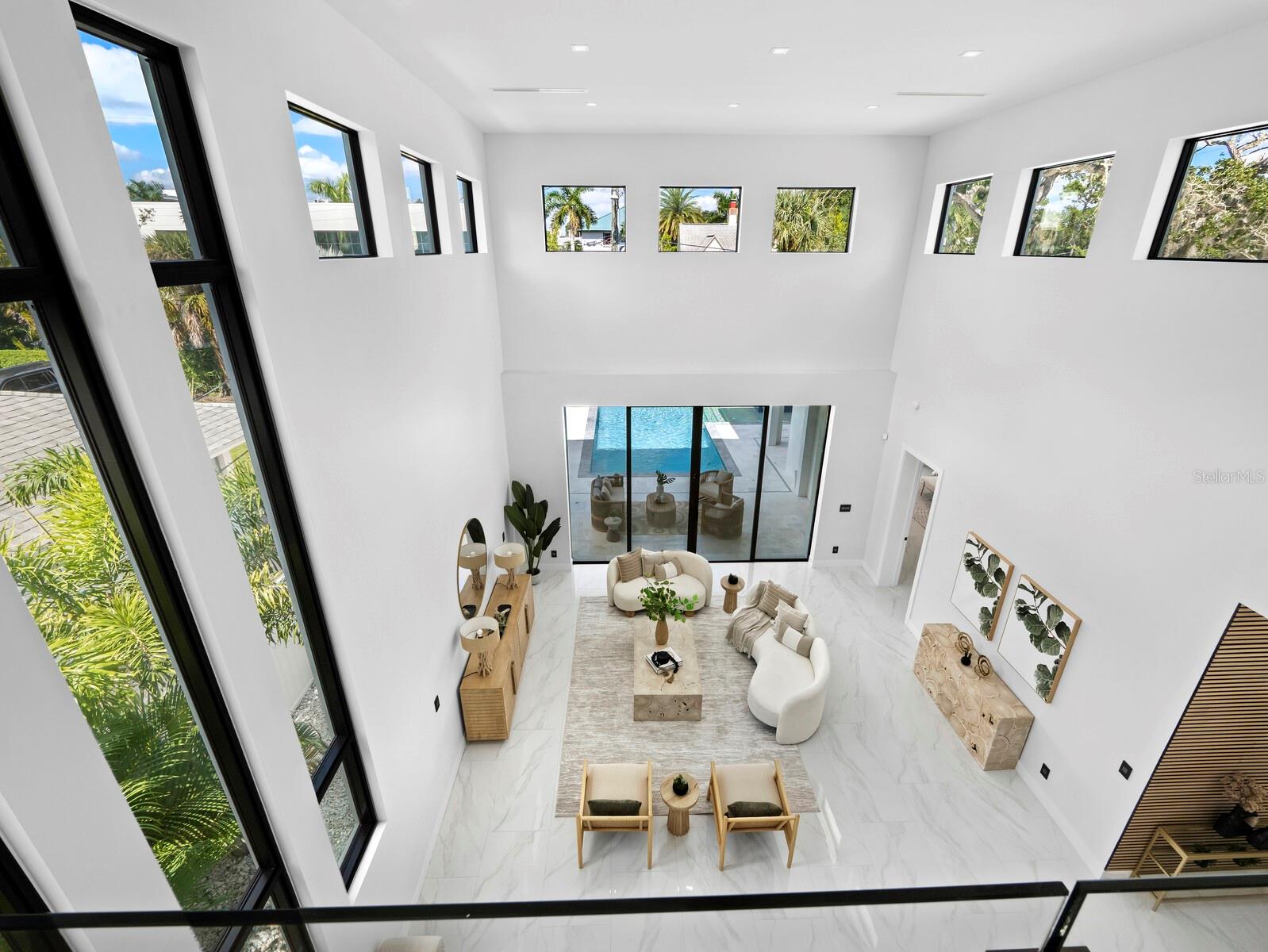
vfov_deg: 85.7
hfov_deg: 102.0
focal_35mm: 14
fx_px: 513
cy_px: 476
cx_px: 634
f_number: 7.1
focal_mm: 7
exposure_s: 1/40
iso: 400
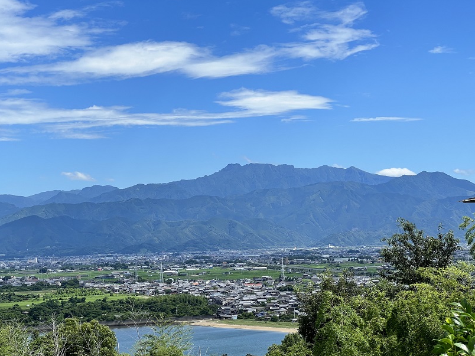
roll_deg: +1.7
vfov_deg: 18.9
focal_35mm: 78
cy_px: 178
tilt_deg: +4.3
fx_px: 1070
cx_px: 238
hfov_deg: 25.0
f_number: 2.8
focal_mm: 9
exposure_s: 1/889
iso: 32
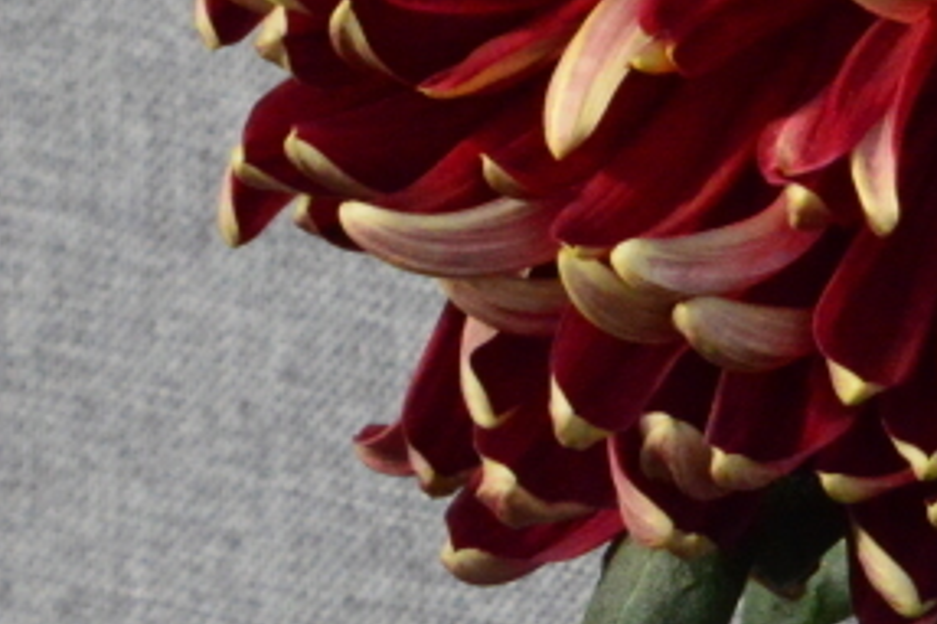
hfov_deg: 2.7
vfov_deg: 1.8
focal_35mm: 750
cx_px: 1074
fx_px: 19509
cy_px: -142
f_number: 32
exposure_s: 1/250
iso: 4000
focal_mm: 140
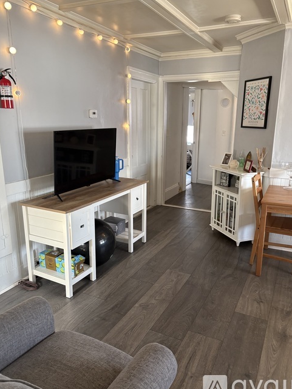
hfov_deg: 51.3
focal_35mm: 27
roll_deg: +0.3
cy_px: 197
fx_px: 304
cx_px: 149
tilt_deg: -14.0
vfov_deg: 65.3
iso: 160
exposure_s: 1/60
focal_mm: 5.96
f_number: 1.6
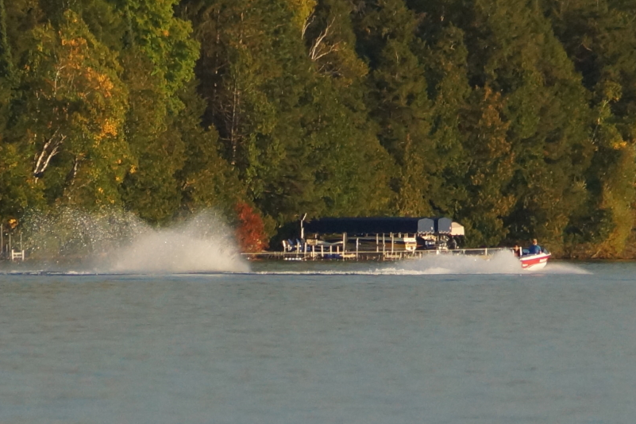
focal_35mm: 468
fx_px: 8267
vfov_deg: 2.9
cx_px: 338
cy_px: 170
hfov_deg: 4.4
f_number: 6.3
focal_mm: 250
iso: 640
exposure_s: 1/400
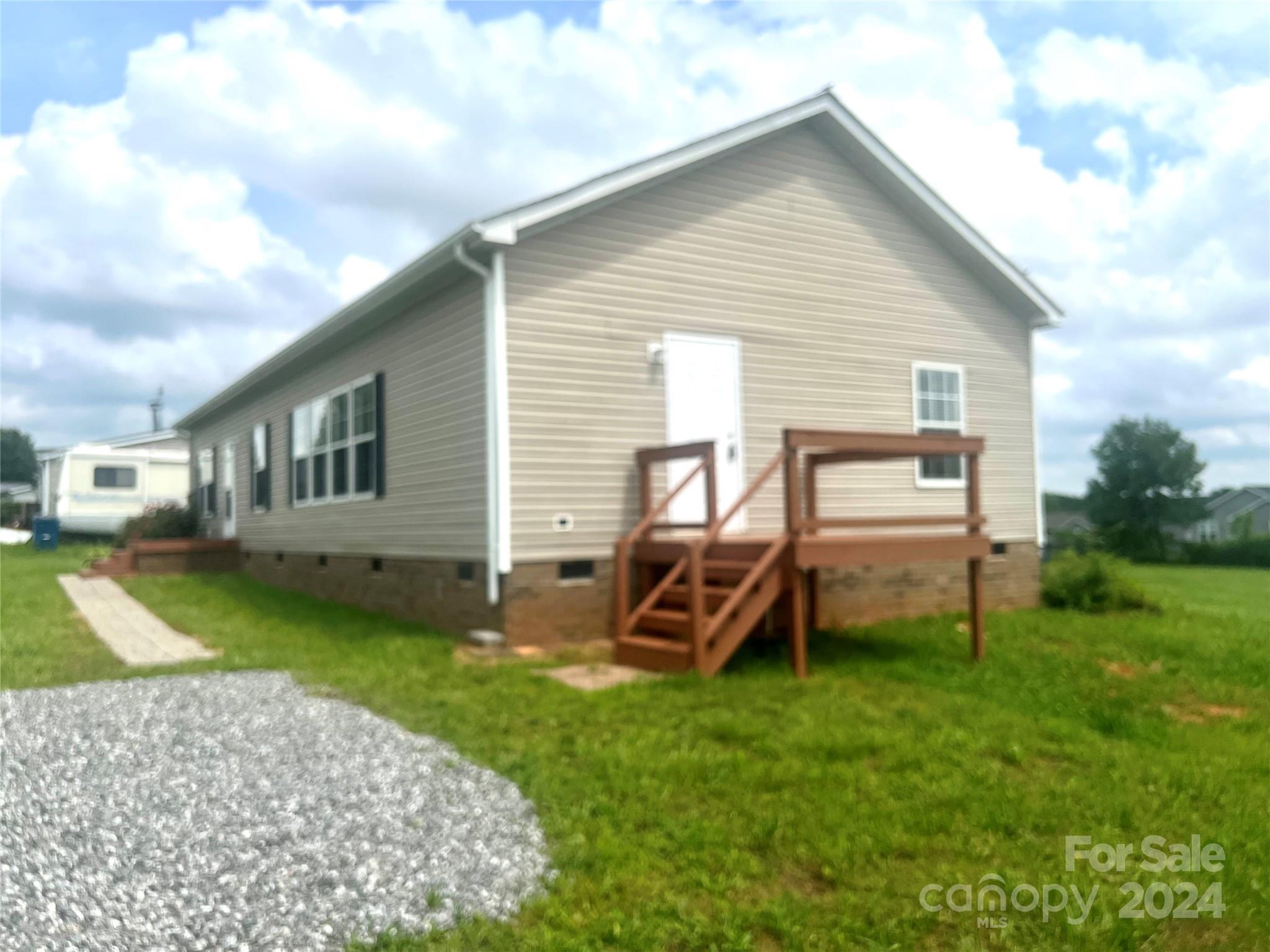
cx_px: 635
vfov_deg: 53.1
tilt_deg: +2.9
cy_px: 476
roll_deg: +1.5
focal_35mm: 26
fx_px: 954
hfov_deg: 67.3
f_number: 1.5
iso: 40
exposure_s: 1/16393
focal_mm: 5.7
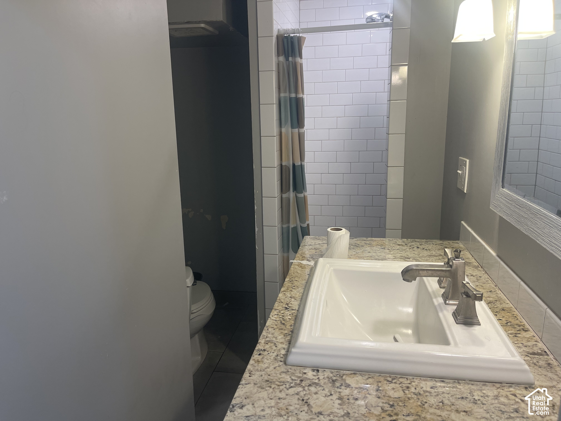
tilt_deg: -12.6
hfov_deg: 69.4
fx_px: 405
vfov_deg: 54.9
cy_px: 210
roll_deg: +2.0
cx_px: 280
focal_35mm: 25
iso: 100
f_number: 1.6
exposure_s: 1/120
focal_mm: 5.1
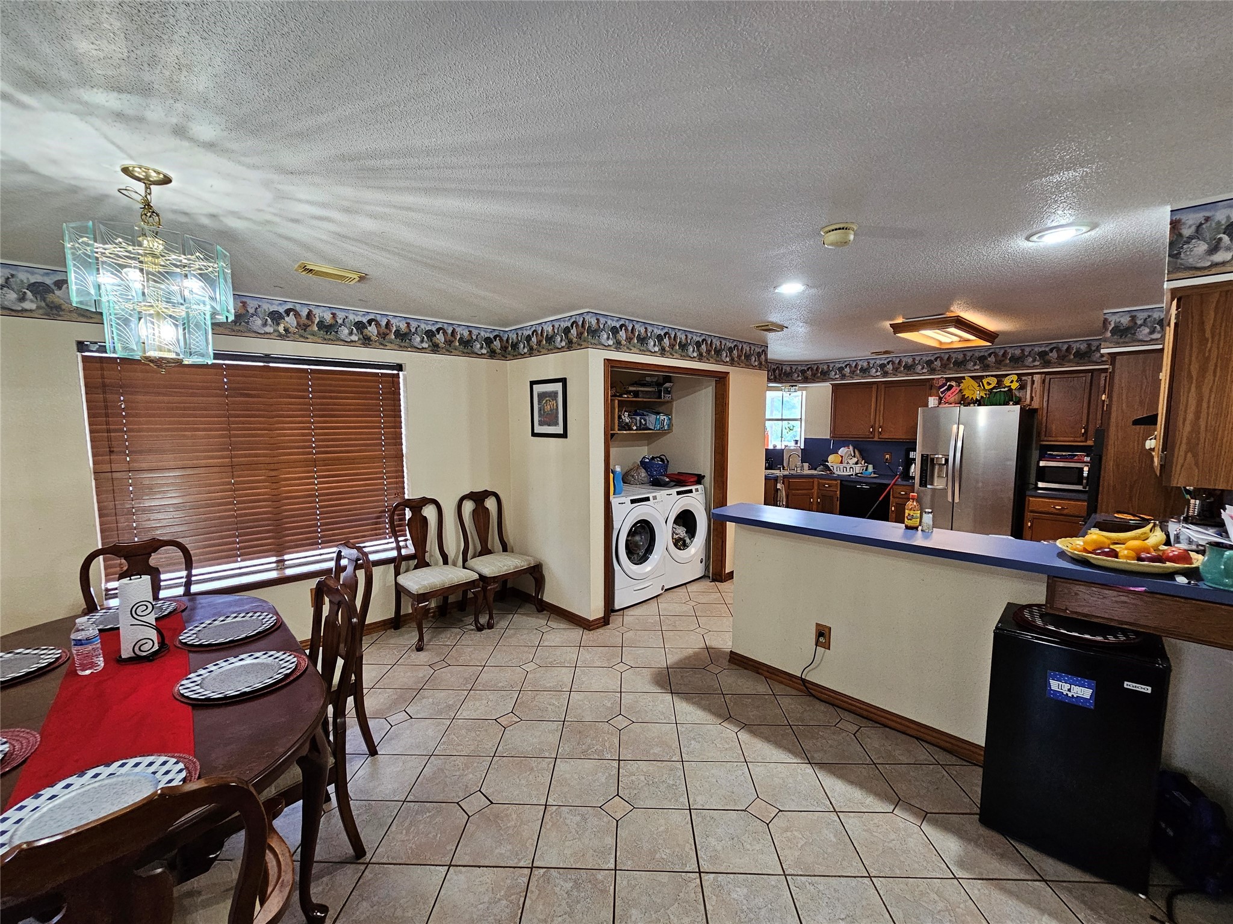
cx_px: 616
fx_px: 463
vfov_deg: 89.9
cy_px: 462
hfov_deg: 106.2
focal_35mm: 13
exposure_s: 1/60
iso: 320
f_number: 2.2
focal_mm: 2.2
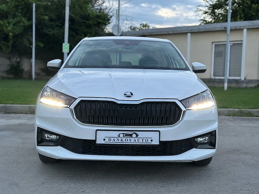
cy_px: 97
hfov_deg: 39.7
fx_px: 359
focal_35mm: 48
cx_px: 130
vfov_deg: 30.3
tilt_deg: -1.1
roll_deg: -2.0
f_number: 1.78
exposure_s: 1/50
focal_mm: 6.86
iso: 160
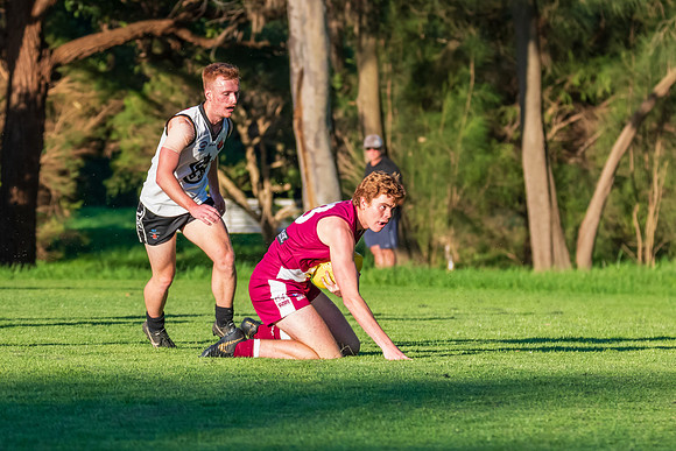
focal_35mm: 393
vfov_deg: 3.5
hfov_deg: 5.2
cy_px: 153
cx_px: 395
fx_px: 7381
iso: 1000
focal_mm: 220
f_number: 6.3
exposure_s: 1/1600
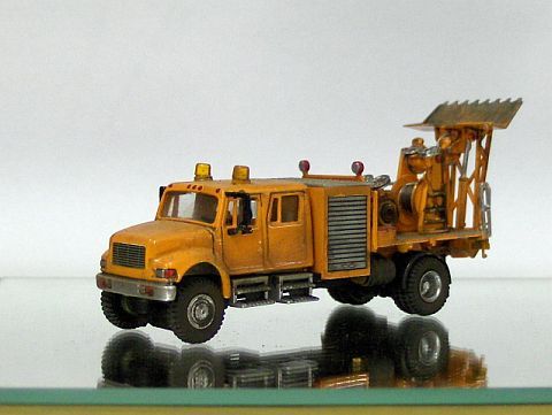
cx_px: 276
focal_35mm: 52
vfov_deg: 28.1
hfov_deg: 36.8
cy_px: 208
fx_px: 830
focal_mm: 11.3
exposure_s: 1/55.9
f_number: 3.2
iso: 200
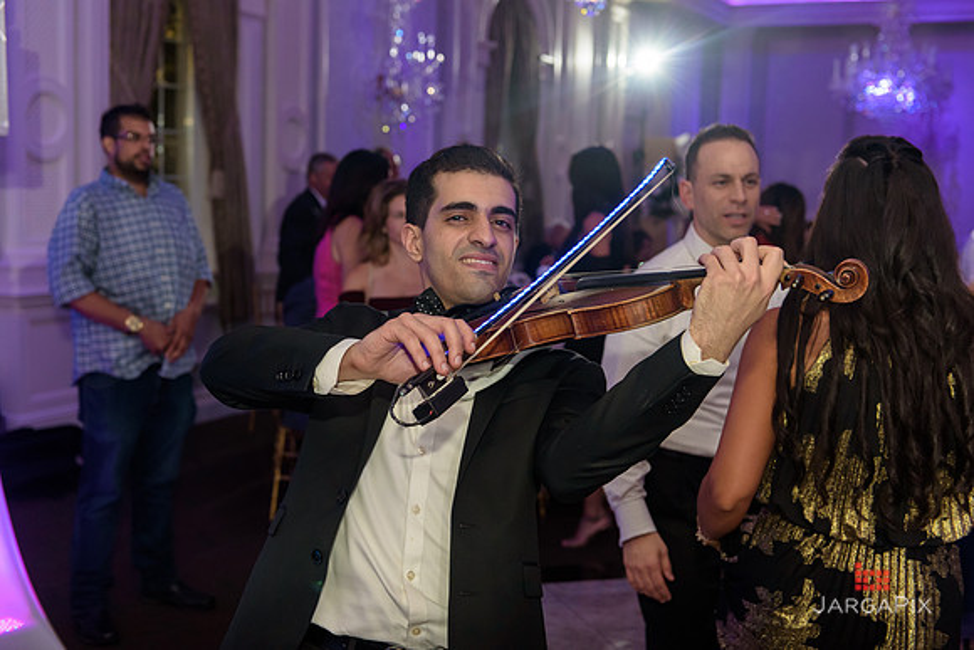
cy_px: 325
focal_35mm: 45
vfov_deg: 29.9
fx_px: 1218
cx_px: 487
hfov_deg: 43.6
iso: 1600
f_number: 3.2
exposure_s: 1/125
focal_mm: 45
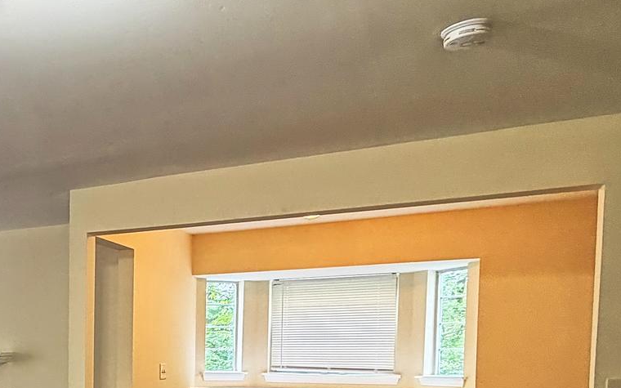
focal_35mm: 40
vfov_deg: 29.9
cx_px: 22
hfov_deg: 43.4
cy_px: 386
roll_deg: +0.6
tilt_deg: -3.3
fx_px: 677
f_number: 2.2
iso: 250
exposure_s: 1/60
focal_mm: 2.2
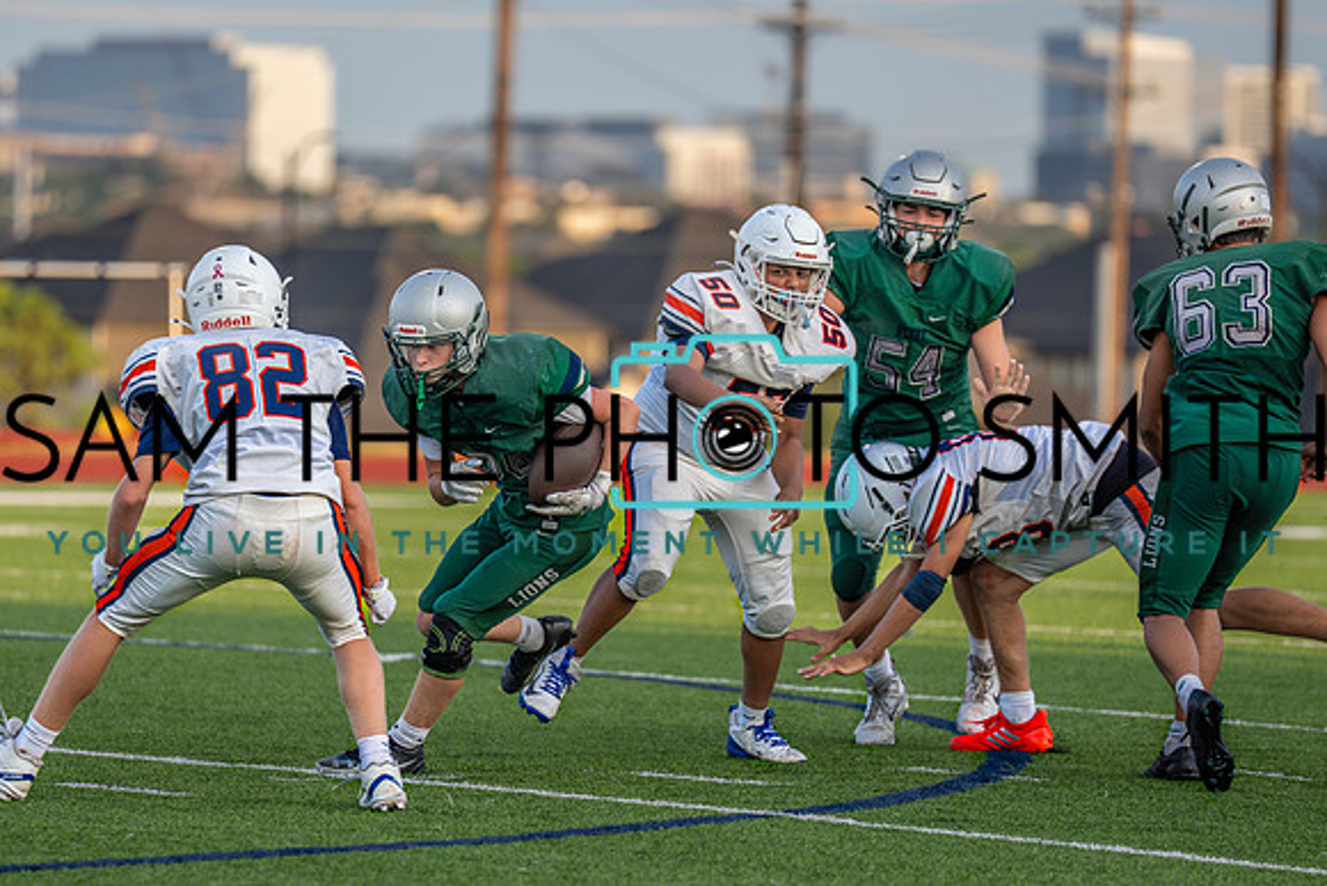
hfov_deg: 7.5
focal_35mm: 275
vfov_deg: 5.0
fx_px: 10145
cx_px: 573
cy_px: 493
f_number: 2.8
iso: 500
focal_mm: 200
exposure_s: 1/2000
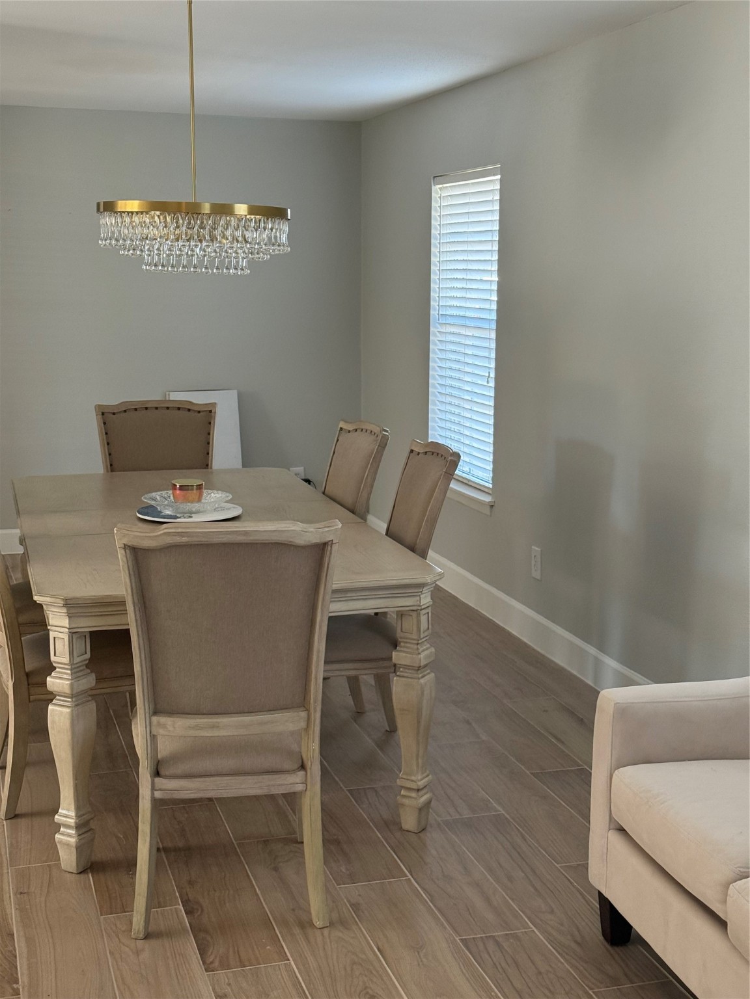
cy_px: 500
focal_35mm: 48
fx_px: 1387
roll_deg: -2.1
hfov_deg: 30.3
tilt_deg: -8.2
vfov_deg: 39.7
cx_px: 375
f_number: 1.78
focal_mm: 6.76
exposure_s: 1/105
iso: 160
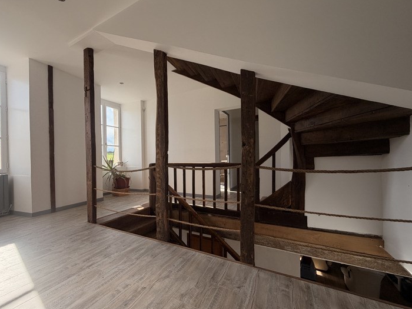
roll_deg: +0.8
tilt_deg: +0.2
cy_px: 160
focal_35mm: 16
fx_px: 190
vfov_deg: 78.1
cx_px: 181
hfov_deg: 94.1
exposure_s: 1/579
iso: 40
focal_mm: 2.22
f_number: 2.2
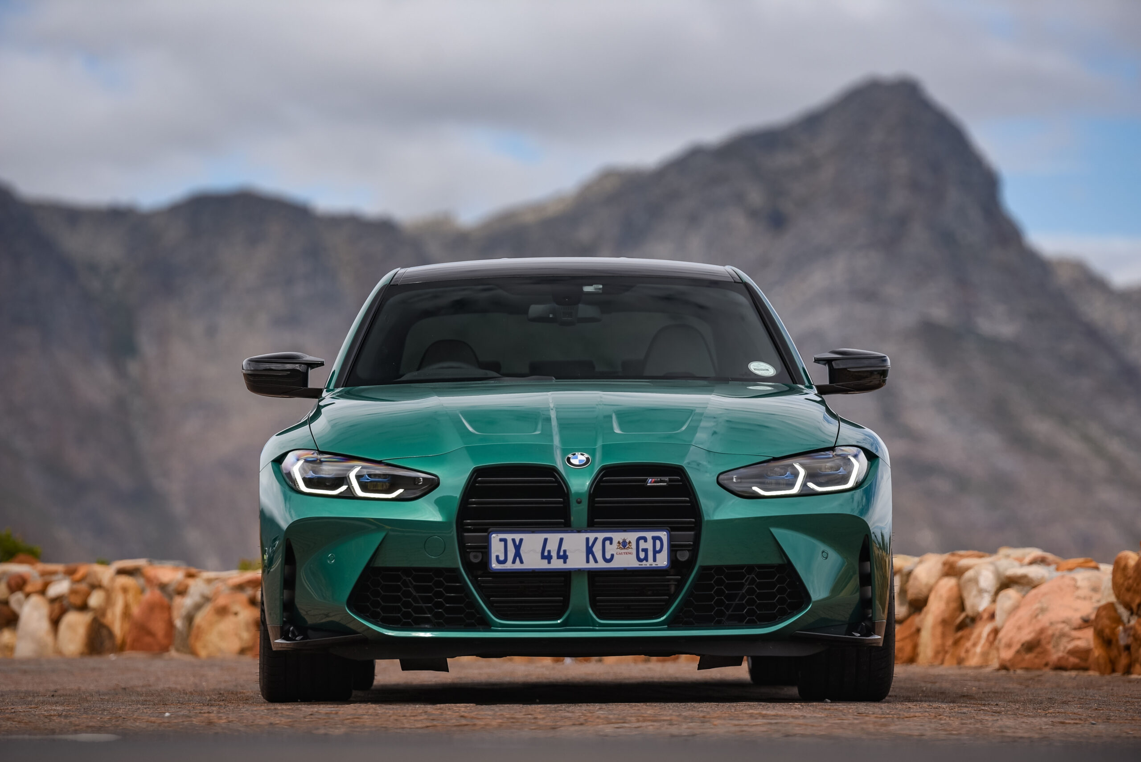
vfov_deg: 7.2
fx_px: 6024
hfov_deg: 10.8
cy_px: 381
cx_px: 570
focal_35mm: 190
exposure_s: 1/500
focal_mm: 190
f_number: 3.5
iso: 100
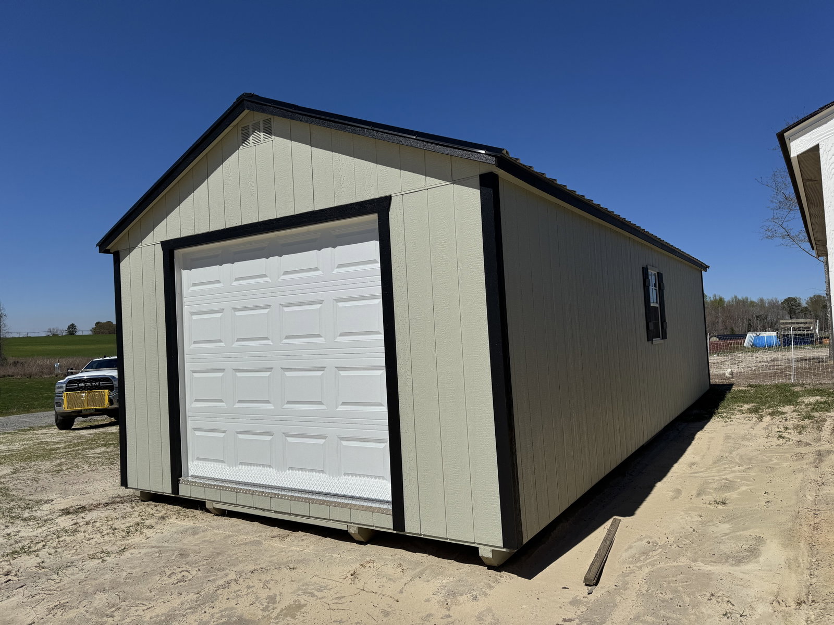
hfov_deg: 71.6
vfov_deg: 56.8
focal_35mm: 24
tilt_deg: +2.3
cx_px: 417
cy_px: 312
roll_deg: +0.8
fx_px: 578
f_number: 1.78
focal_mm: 6.76
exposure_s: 1/12346
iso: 64
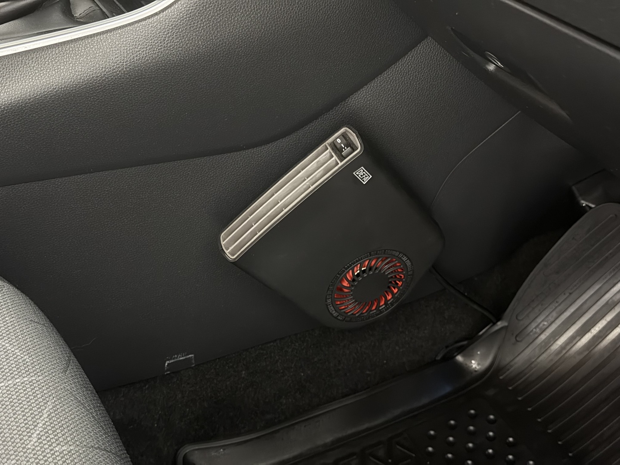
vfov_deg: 30.3
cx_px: 310
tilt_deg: -37.5
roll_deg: +1.3
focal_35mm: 48
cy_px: 232
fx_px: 860
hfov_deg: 39.7
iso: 1600
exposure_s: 1/14
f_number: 1.78
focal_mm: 6.76
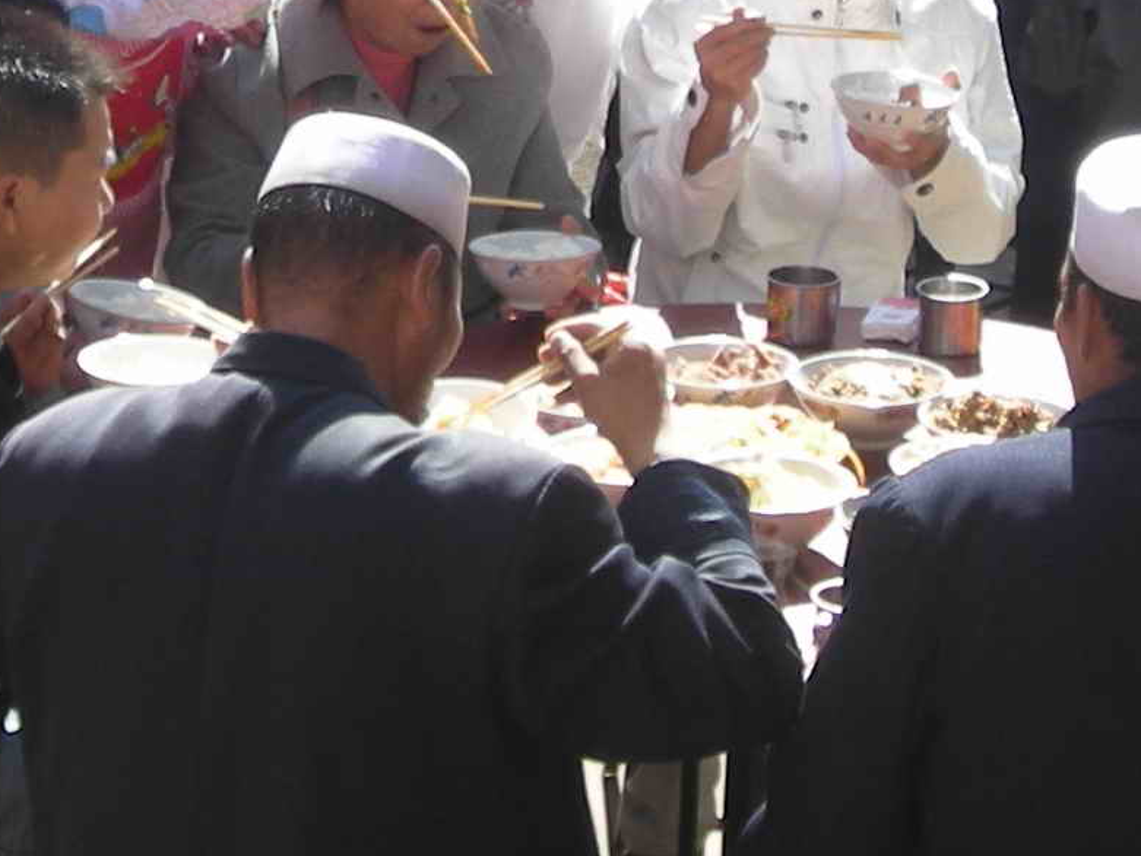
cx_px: 375
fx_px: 4516
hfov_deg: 14.4
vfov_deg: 10.6
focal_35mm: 137
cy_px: -251
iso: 50
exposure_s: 1/202
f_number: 3.2
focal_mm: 6.3
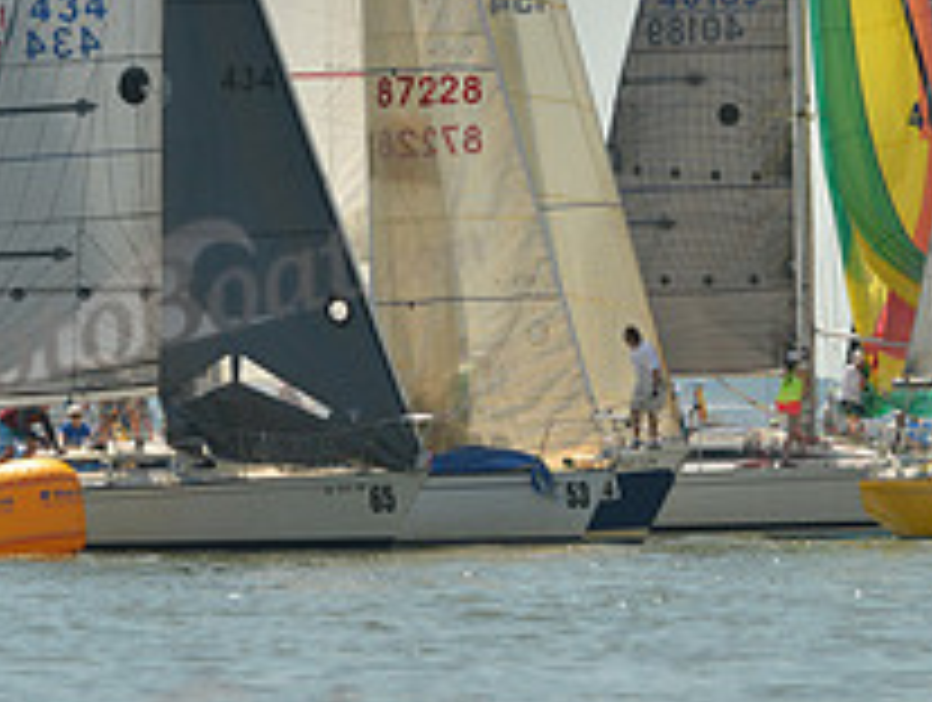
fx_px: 18853
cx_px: 720
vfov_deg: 2.1
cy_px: 16
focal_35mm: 699
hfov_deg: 2.8
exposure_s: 1/1600
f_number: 6.3
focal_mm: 260
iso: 200
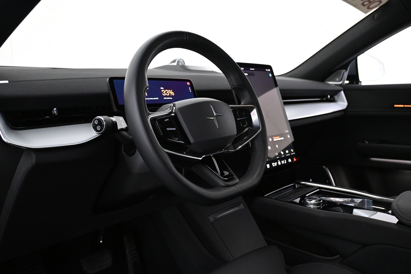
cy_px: 137
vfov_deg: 42.6
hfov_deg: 60.7
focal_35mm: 31
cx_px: 206
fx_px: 351
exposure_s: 1/60
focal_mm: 20.5
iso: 4000
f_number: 3.8
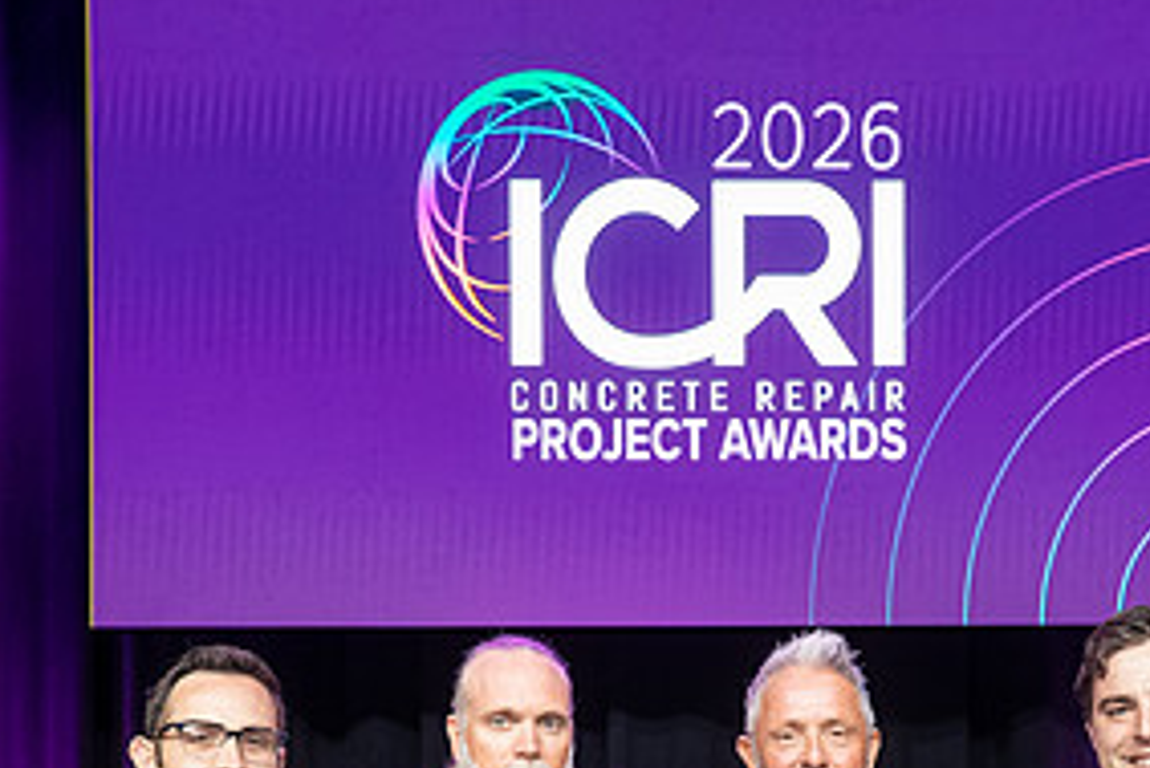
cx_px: 679
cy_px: 770
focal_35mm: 54
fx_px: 1726
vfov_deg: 24.0
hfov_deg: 36.7
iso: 3200
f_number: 5.6
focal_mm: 26
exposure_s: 1/125
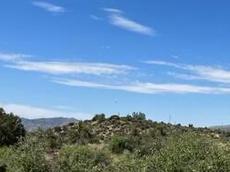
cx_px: 272
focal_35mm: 66
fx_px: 439
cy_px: 126
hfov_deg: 26.3
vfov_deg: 22.1
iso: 50
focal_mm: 5.1
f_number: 1.6
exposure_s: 1/4484
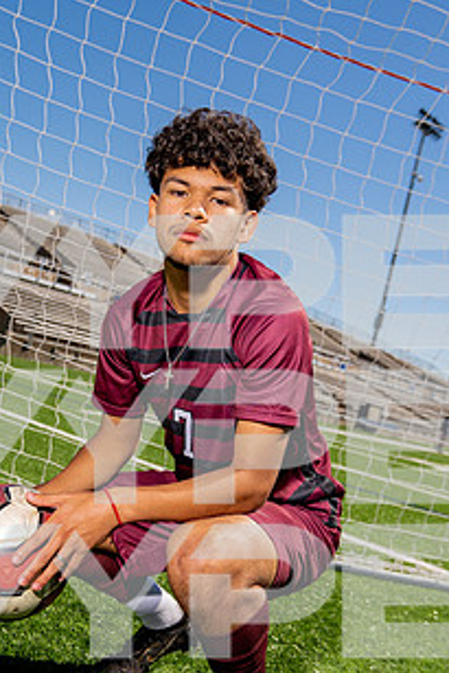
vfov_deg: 46.8
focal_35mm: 41
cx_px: 169
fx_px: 766
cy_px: 438
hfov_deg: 32.5
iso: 100
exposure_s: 1/1000
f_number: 4
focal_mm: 28
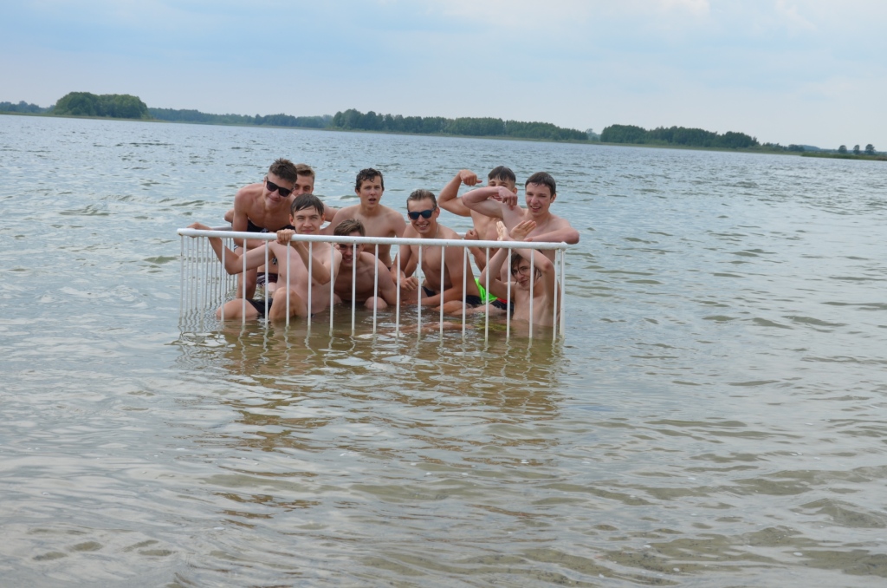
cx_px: 444
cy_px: 294
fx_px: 1401
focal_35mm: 57
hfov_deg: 35.1
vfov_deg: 23.7
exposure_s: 1/250
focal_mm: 38
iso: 125
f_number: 8
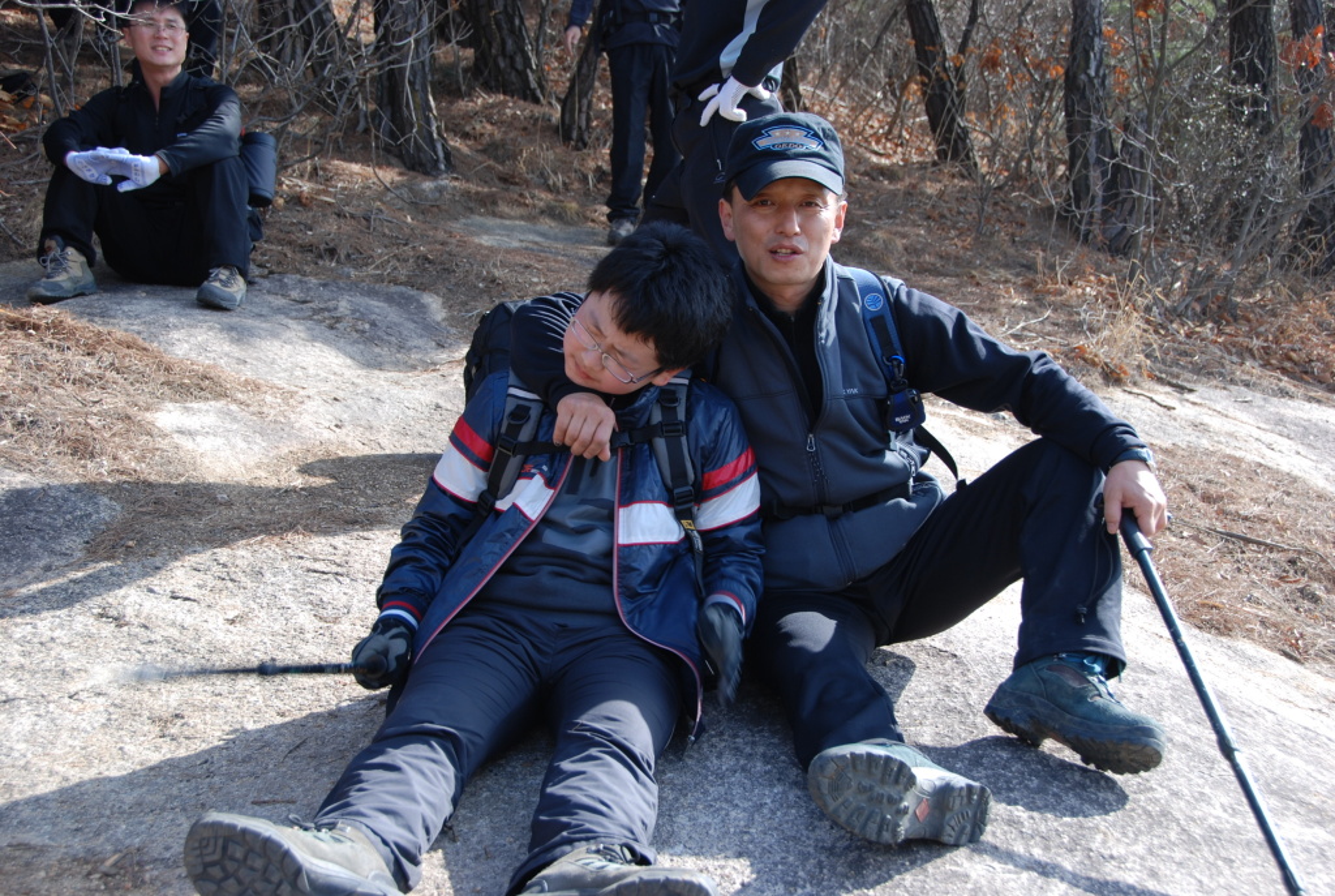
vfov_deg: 26.6
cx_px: 668
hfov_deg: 38.8
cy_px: 448
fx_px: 1895
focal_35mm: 51
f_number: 5.6
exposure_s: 1/125
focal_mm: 34
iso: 100
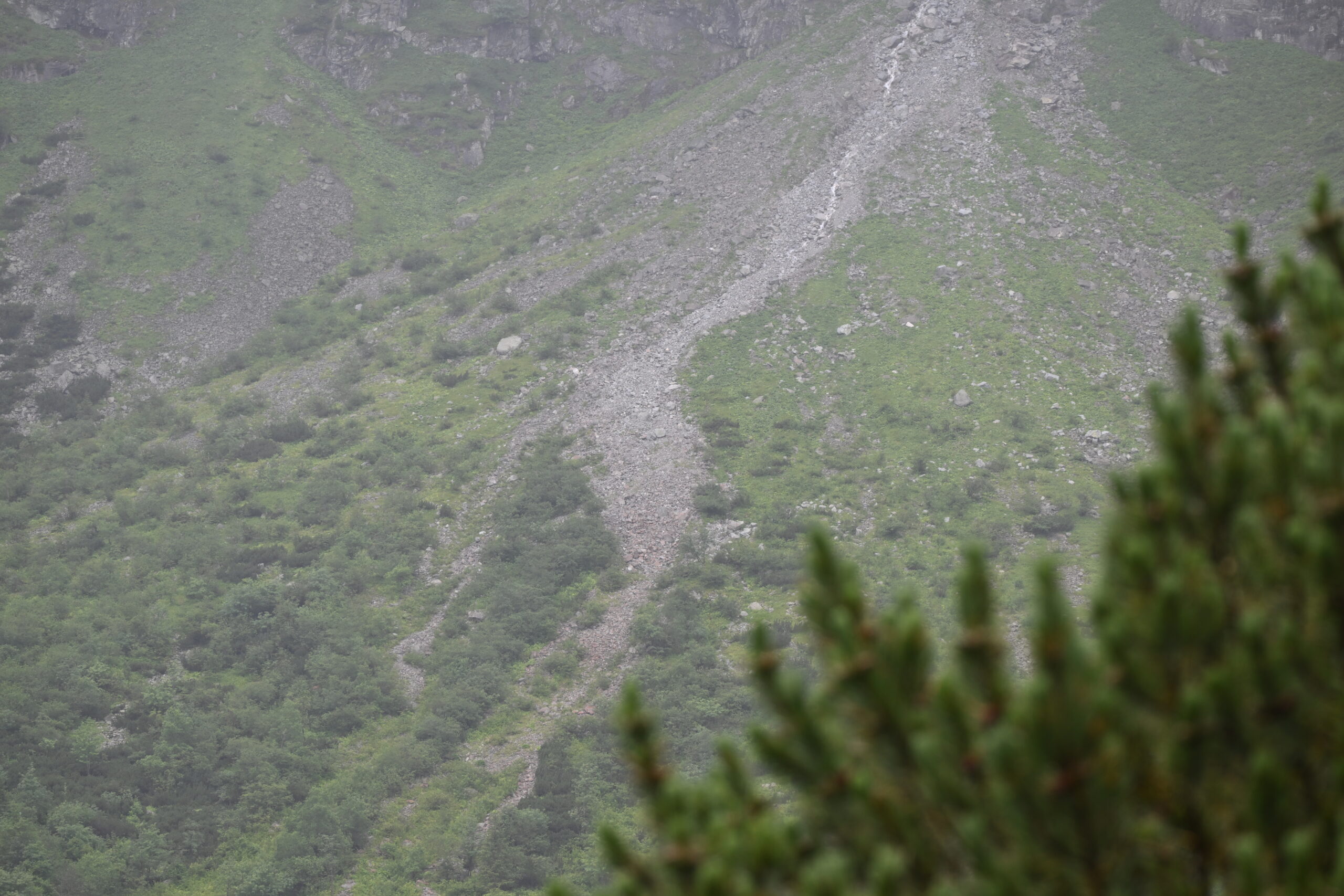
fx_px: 6720
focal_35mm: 180
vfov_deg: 7.6
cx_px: 672
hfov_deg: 11.4
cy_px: 448
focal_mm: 180
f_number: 5.6
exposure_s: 1/200
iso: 160
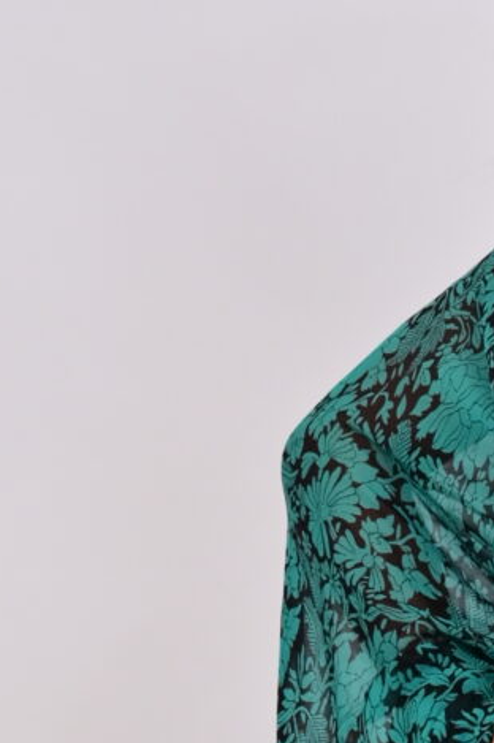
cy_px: 1443
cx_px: 1185
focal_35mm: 224
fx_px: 4617
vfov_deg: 8.7
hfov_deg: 5.9
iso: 200
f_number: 5
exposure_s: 1/125
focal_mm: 41
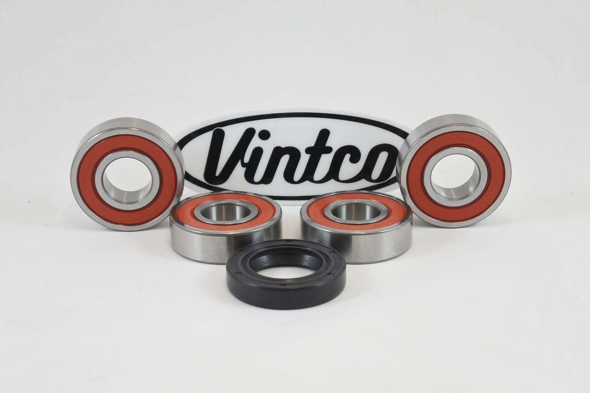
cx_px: 295
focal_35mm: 63
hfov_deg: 31.9
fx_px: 1032
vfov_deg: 21.6
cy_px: 196
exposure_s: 1/125
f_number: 5
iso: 560
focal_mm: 23.6
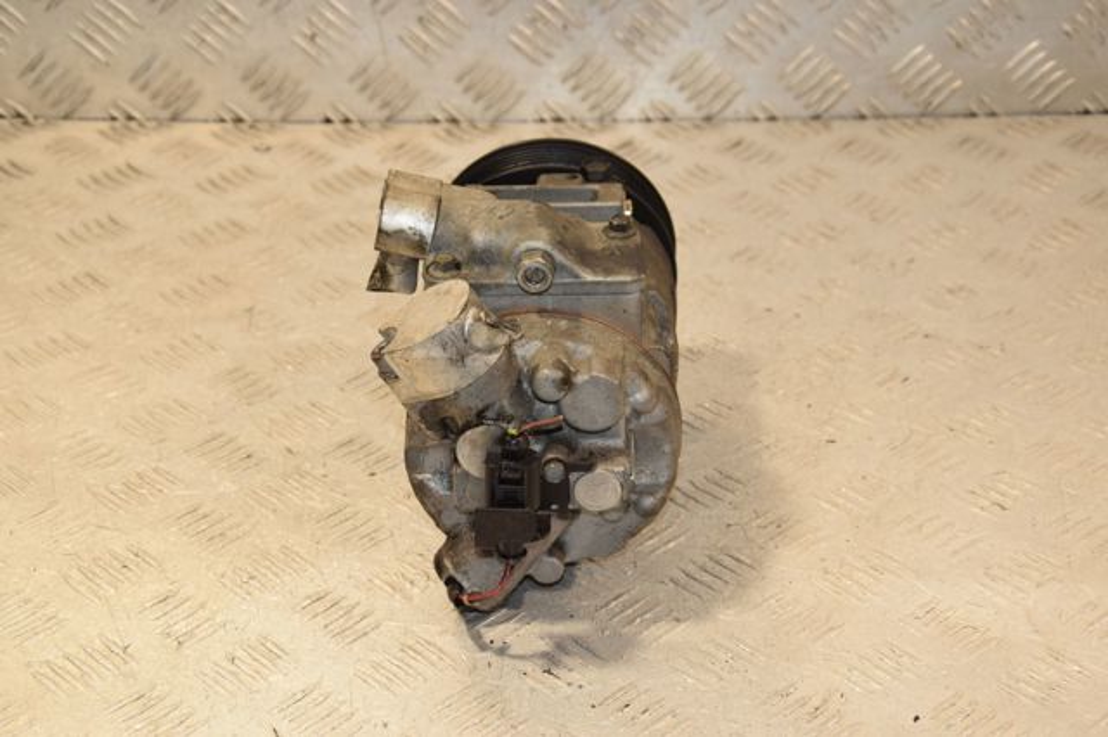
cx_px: 554
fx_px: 2399
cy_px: 368
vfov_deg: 17.5
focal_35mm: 78
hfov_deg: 26.0
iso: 800
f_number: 7.1
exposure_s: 1/200
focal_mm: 52
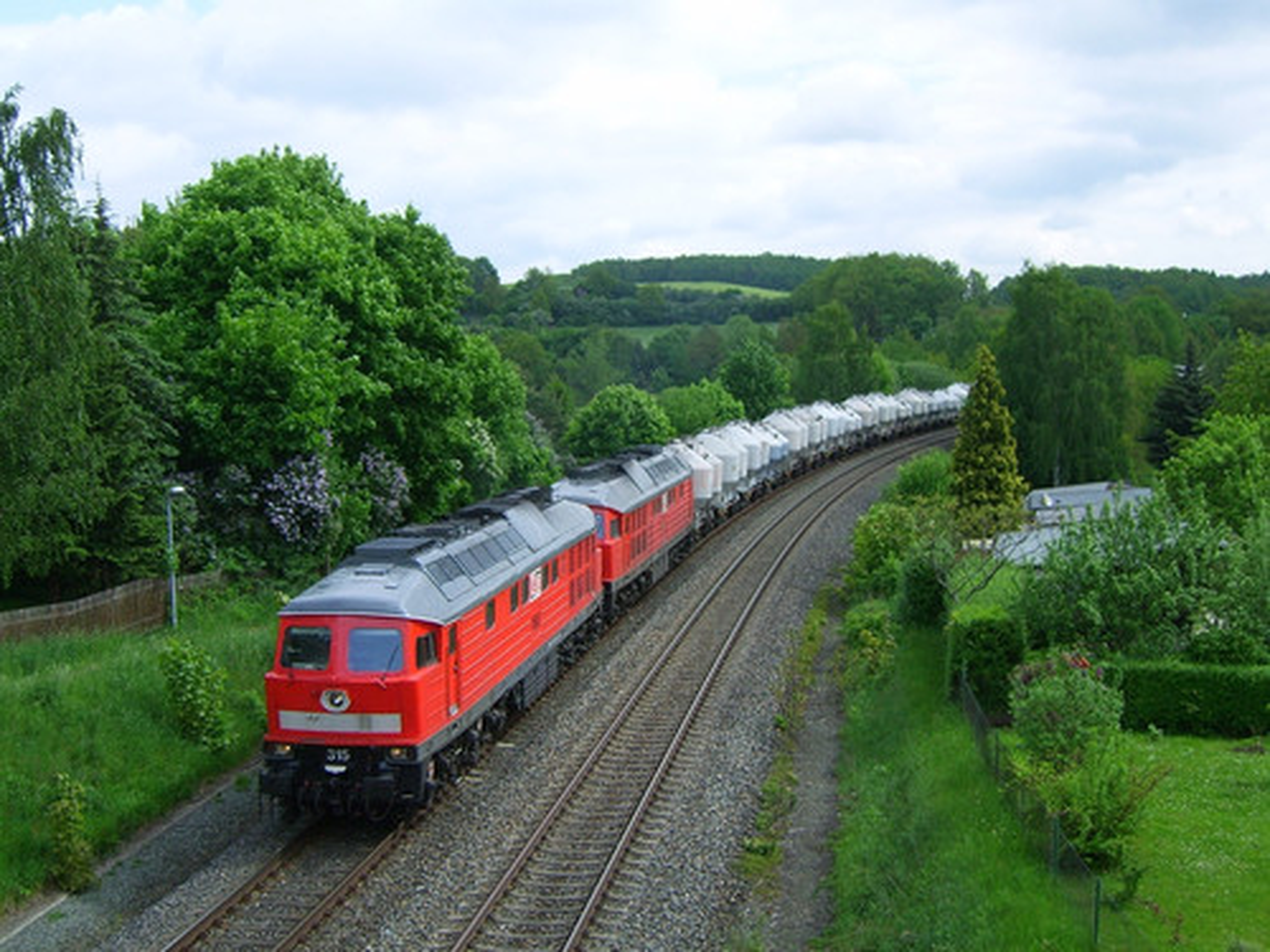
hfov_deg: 38.9
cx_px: 635
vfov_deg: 29.7
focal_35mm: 49
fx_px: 1798
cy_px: 476
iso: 100
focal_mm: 10
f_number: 3.2
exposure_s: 1/1600
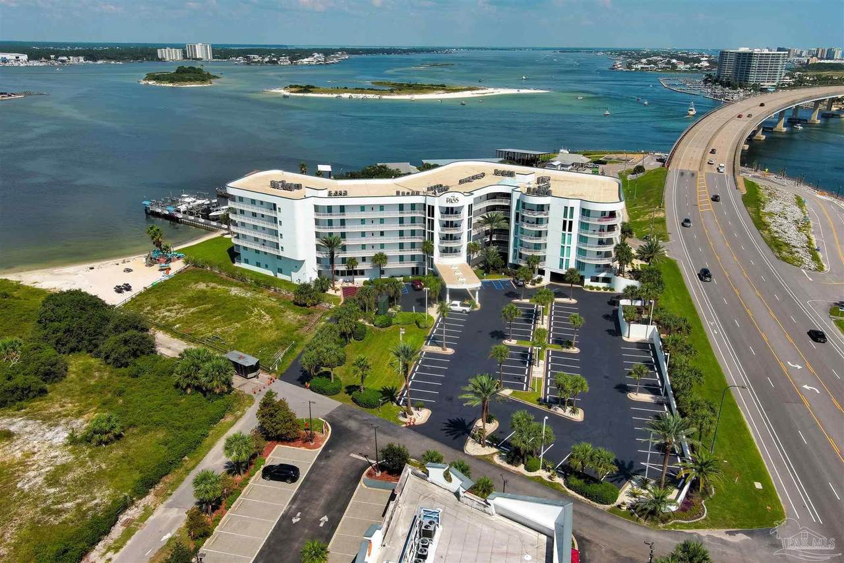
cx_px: 422
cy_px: 282
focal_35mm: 29
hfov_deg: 63.7
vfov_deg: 45.0
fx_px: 680
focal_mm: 10.57
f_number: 10
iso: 100
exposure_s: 1/400
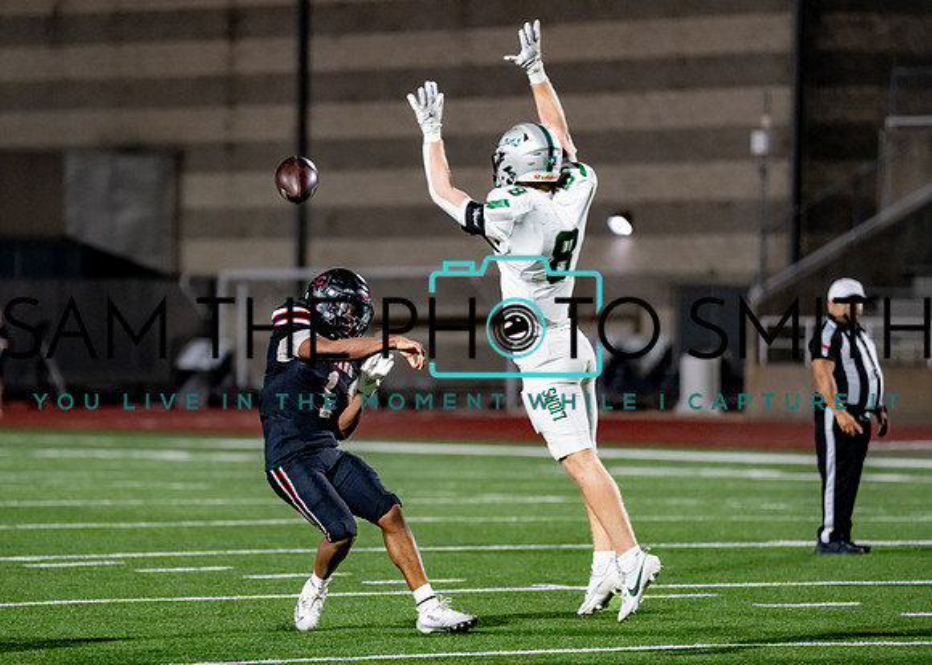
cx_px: 332
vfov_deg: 5.4
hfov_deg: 7.6
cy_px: 390
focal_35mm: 265
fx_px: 7003
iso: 3200
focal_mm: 200
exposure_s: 1/1250
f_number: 2.8
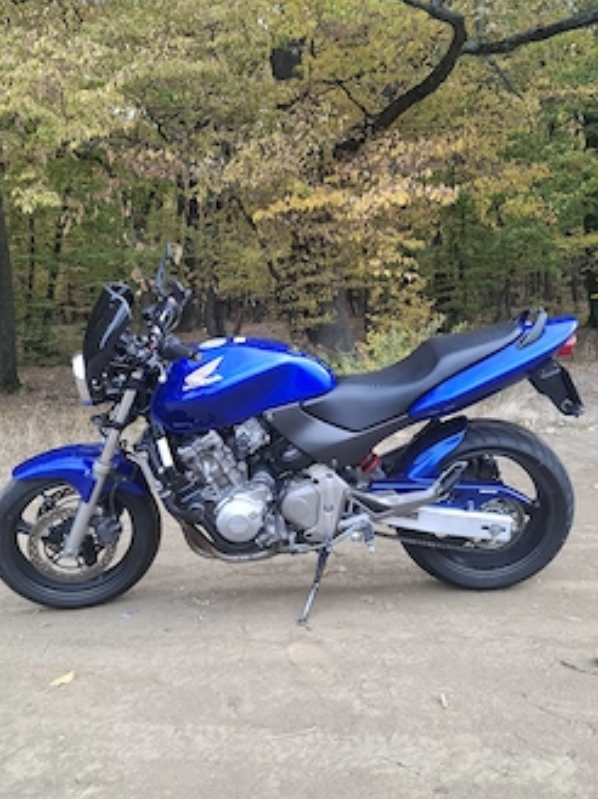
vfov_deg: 63.1
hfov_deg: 49.7
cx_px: 292
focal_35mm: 28
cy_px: 333
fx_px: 646
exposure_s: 1/126
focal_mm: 5.54
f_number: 1.8
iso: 50
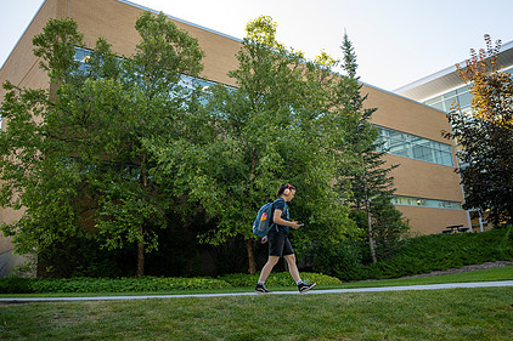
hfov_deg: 57.1
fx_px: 470
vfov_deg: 39.8
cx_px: 283
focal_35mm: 33
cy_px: 143
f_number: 2.8
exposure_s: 1/800
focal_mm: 24
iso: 200
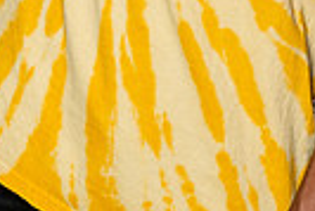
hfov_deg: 10.3
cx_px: 135
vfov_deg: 6.6
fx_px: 1743
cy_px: -292
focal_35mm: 199
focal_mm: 59
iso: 100
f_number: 5.6
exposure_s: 1/250
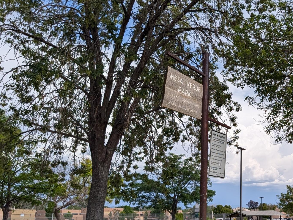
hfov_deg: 32.5
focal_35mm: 53
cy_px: 132
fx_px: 449
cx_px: 308
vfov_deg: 27.5
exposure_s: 1/1672
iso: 22
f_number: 1.68
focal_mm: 6.9
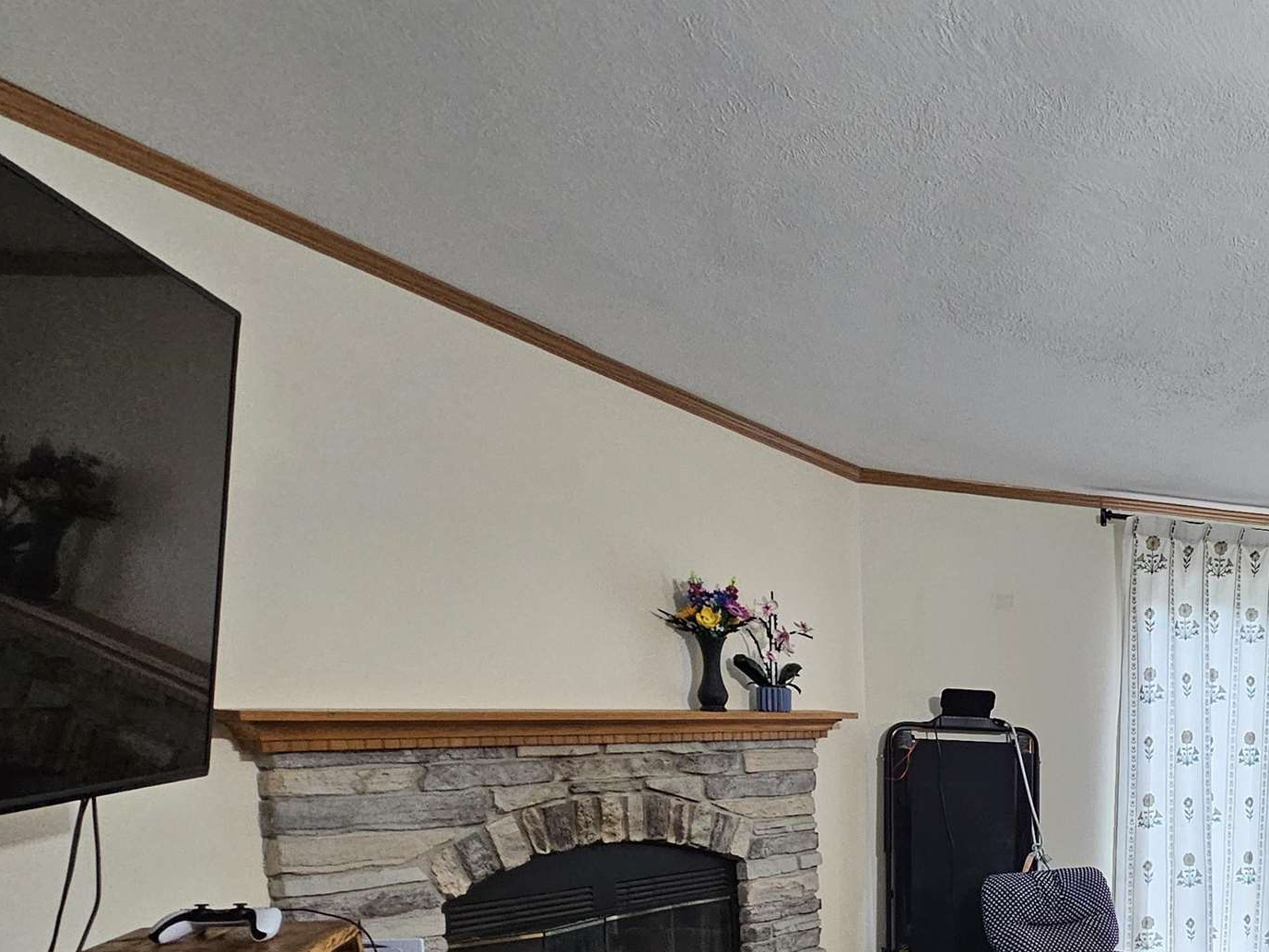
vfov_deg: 42.7
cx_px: 1344
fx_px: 1063
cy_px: 914
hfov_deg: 47.6
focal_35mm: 29
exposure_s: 1/30
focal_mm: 2.2
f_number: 2.2
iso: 320
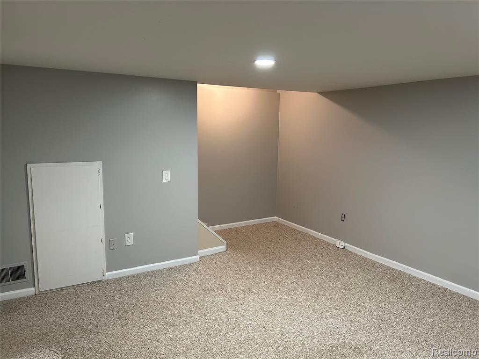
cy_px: 180
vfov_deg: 53.1
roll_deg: -0.8
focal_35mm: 26
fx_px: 360
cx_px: 240
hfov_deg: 67.3
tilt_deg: -8.8
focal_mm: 5.7
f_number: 1.5
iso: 125
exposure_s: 1/60
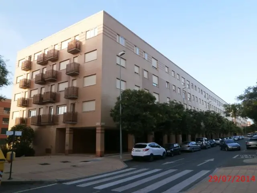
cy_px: 96
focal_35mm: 26
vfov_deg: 53.1
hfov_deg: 67.3
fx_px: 193
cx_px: 128
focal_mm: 4.7
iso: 100
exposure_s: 1/320
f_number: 2.8
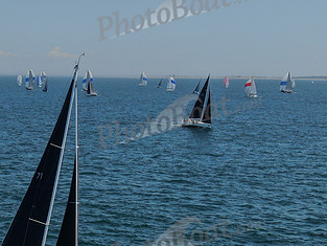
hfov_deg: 21.5
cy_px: 196
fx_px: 841
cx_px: 37
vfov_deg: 16.5
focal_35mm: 89
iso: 100
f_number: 3.8
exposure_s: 1/1250
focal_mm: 8.6
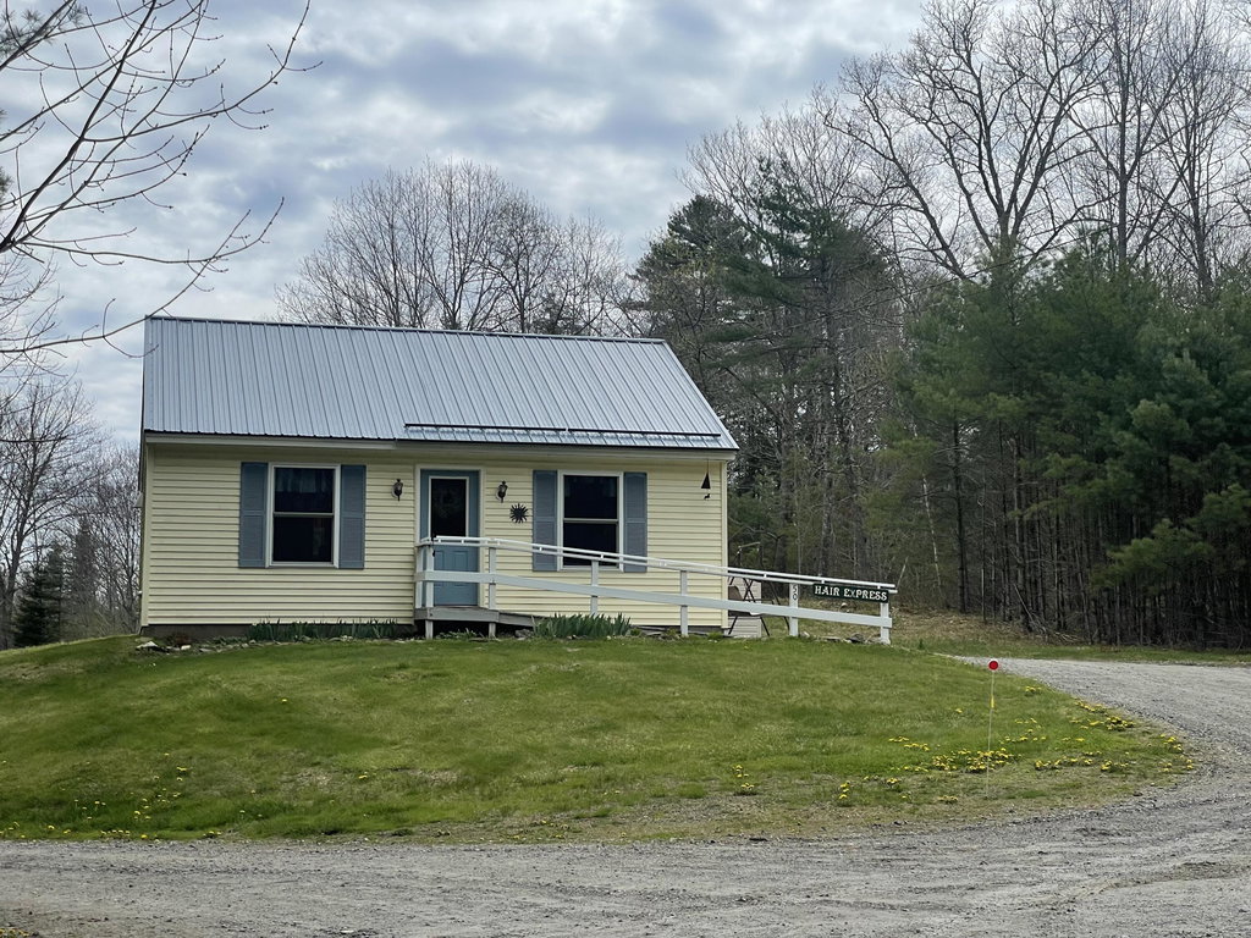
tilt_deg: +6.5
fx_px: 1879
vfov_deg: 28.0
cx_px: 626
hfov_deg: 36.8
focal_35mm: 52
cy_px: 469
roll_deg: -0.3
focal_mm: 6
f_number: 2
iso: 25
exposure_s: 1/2660
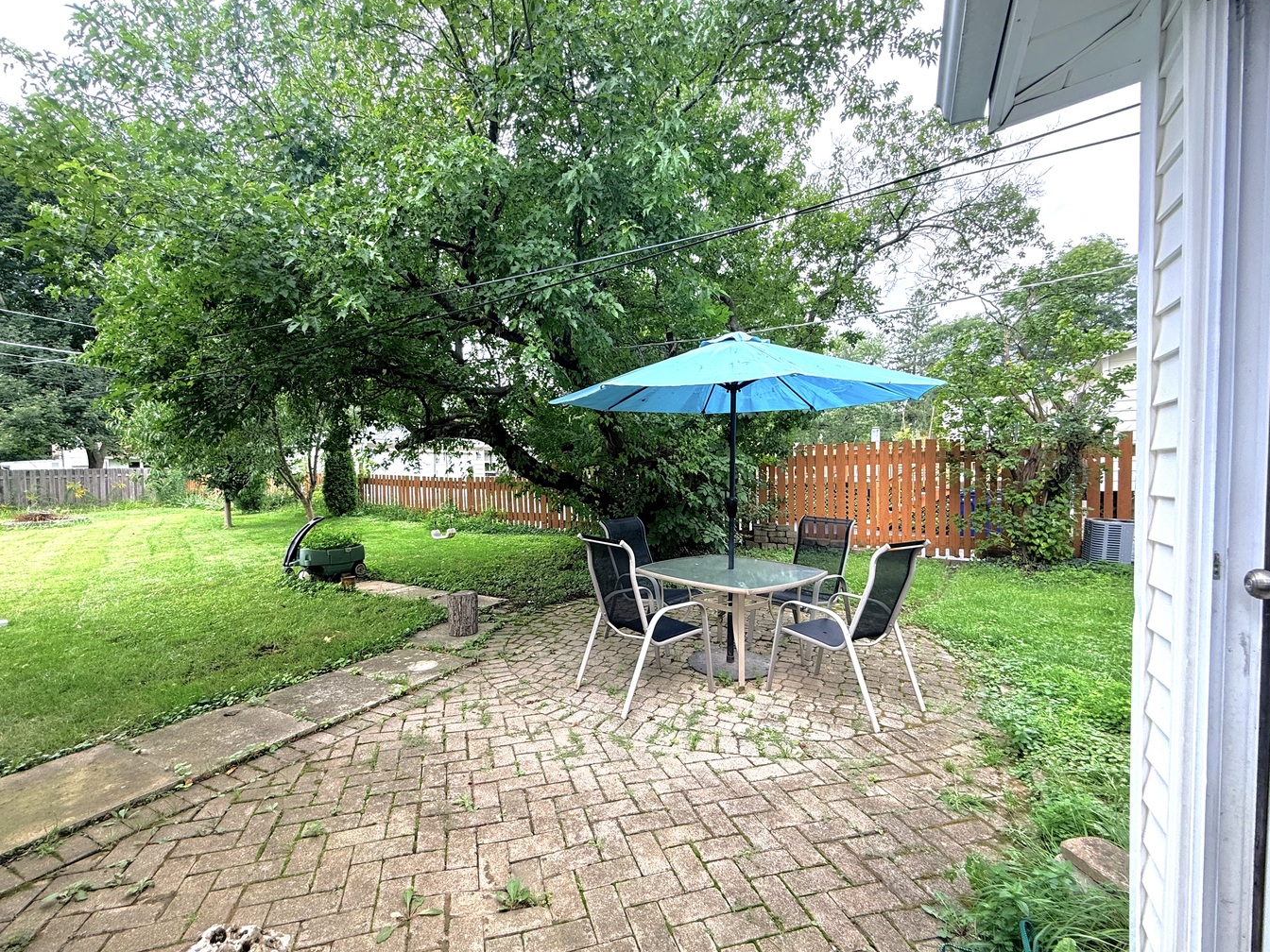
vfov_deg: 81.7
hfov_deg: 98.1
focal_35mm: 15
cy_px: 495
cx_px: 604
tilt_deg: -2.0
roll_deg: +1.0
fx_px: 550
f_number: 2.2
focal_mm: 2.22
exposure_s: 1/187
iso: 64
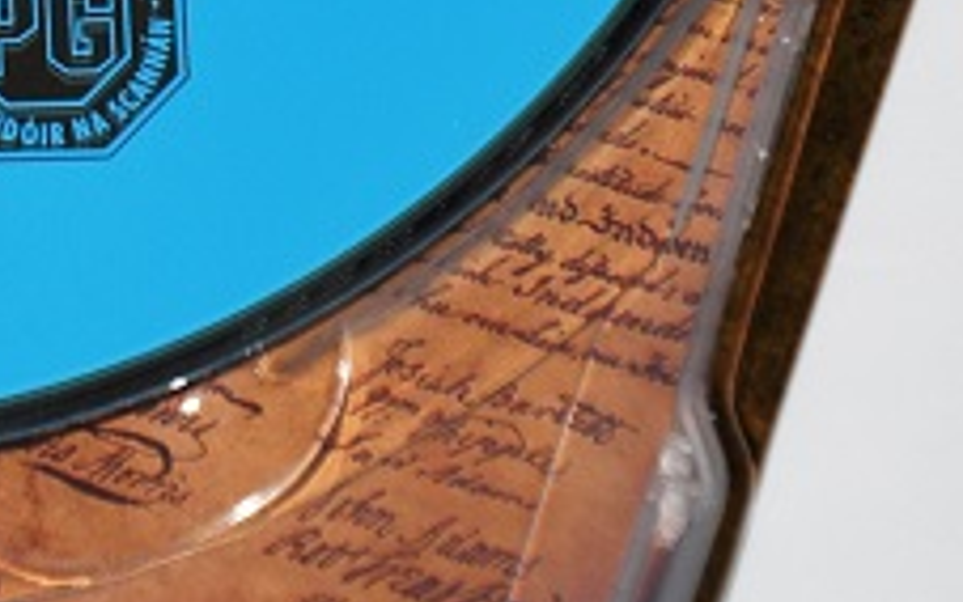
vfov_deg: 3.0
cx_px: -272
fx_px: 11365
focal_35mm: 433
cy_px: -543
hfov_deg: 4.8
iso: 200
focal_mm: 75
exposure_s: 1/30
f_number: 5.6
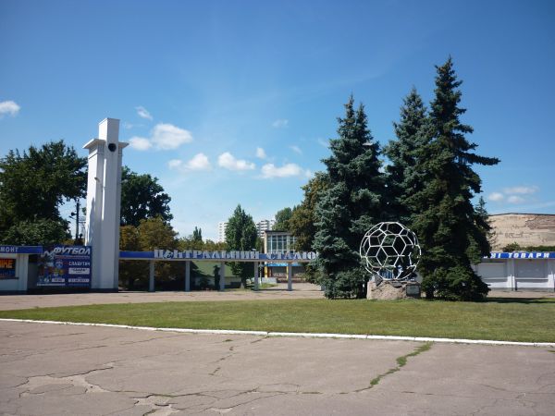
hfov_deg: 55.4
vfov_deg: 42.9
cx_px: 278
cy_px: 208
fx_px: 529
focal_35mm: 33
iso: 80
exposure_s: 1/160
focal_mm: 5.5
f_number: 8
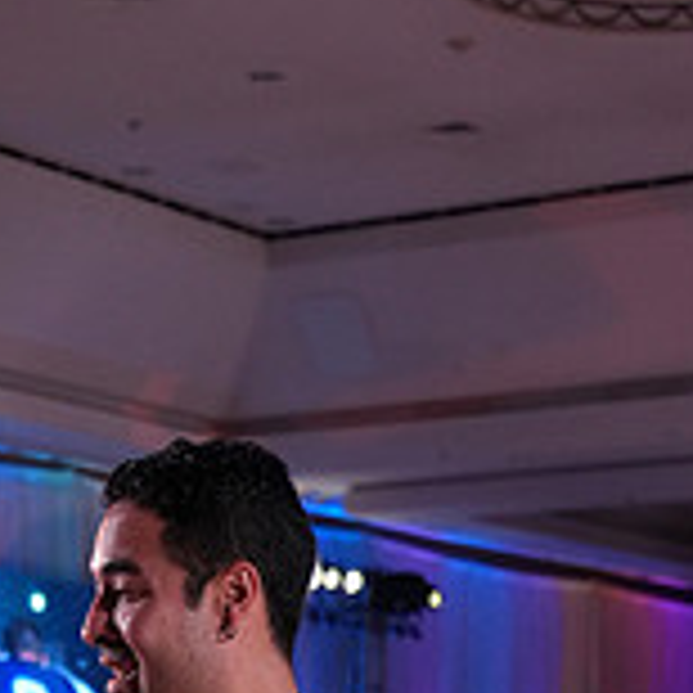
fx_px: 3126
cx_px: -29
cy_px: 1269
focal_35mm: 138
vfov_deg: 11.7
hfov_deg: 12.5
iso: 2500
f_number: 4
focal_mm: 43
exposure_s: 1/500
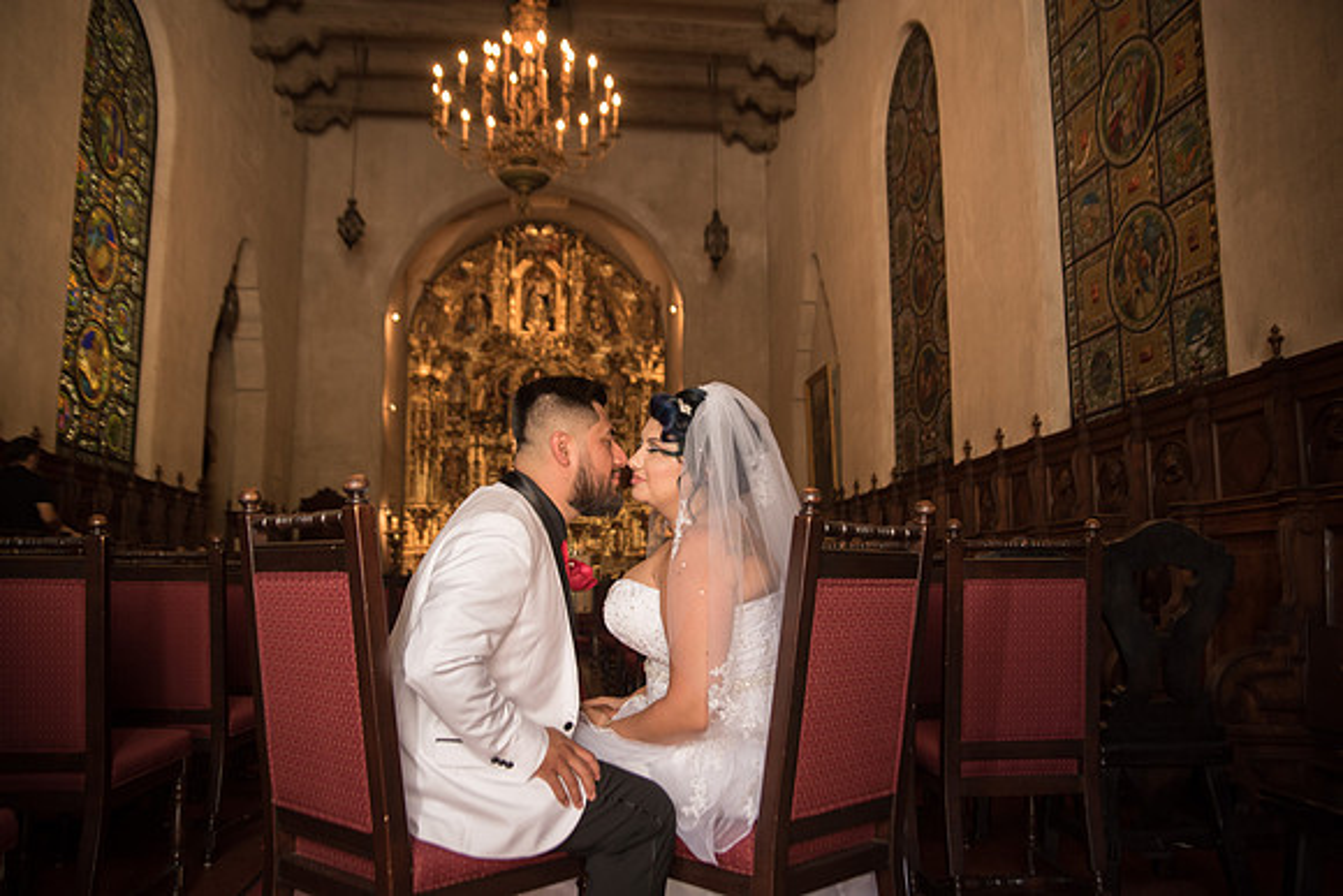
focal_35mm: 28
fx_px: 1045
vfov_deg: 46.4
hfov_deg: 65.5
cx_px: 672
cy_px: 448
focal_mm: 28
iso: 640
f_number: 2.8
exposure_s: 1/60
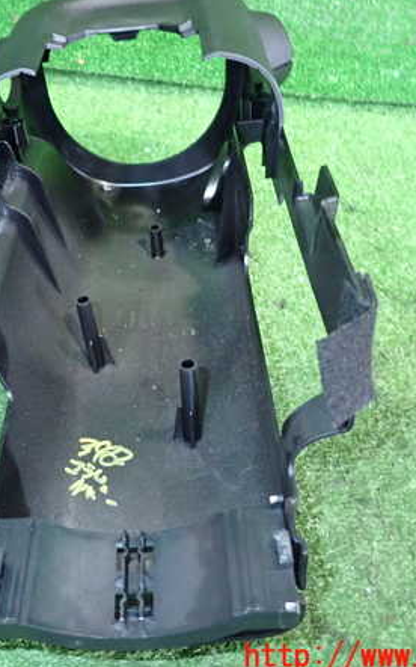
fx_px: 653
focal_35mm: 36
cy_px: 337
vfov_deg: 54.0
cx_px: 133
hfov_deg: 34.9
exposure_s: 1/30
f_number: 2
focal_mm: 4.5
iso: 640
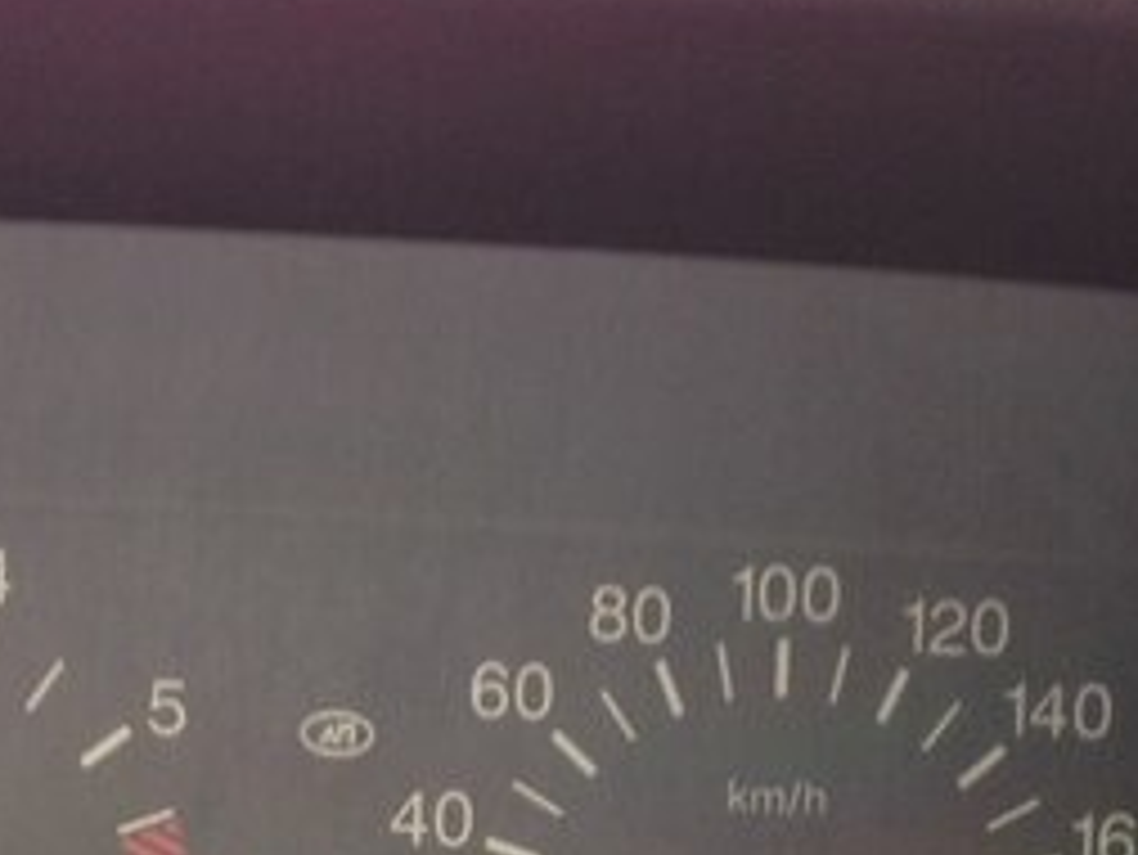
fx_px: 2829
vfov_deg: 16.3
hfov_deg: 22.5
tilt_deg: -18.1
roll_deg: -4.7
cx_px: 234
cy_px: 1087
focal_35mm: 86
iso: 50
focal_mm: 4.12
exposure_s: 1/30
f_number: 2.4
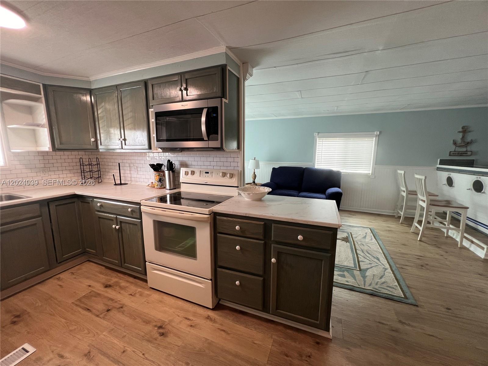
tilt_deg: -9.9
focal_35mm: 13
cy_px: 183
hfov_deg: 106.2
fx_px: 183
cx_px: 244
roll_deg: +0.1
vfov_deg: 89.9
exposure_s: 1/60
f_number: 1.8
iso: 125
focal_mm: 1.57
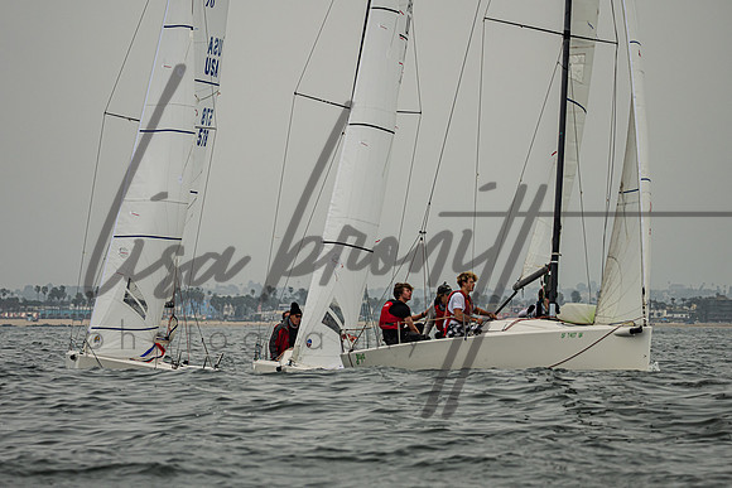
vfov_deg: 6.9
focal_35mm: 198
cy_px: 267
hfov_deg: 10.4
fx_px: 4034
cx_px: 329
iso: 200
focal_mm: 150
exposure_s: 1/4000
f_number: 4.8
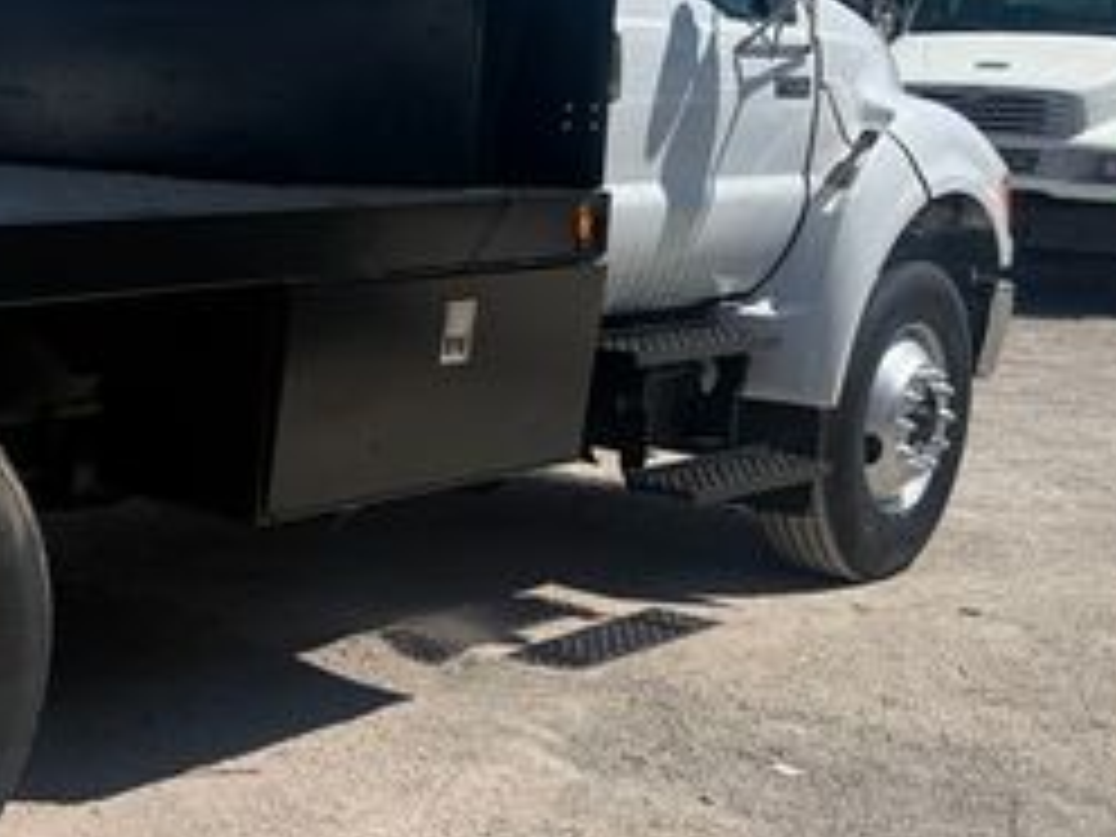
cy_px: 351
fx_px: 1999
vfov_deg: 23.6
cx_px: -112
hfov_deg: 28.4
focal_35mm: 62
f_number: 1.78
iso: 80
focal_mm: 6.76
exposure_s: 1/6173
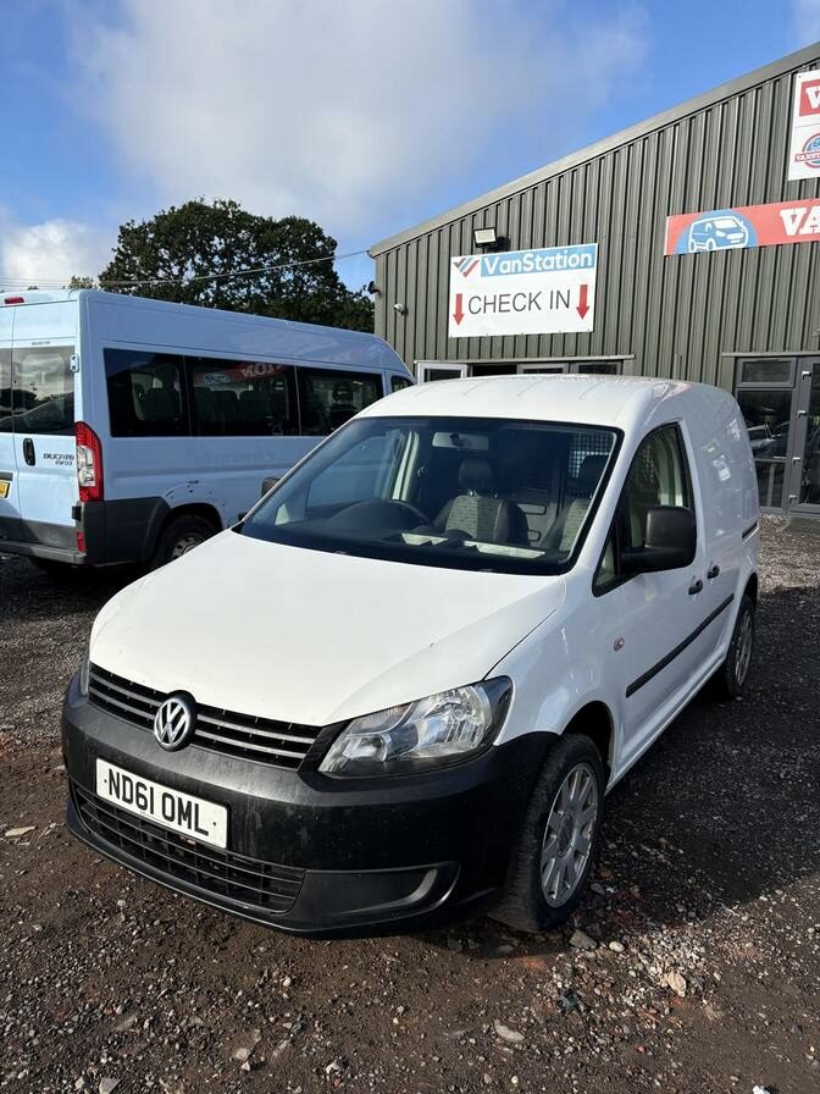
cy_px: 547
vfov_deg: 67.3
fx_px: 821
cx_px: 410
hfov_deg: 53.1
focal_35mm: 26
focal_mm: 5.96
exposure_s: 1/2747
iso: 50
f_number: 1.6
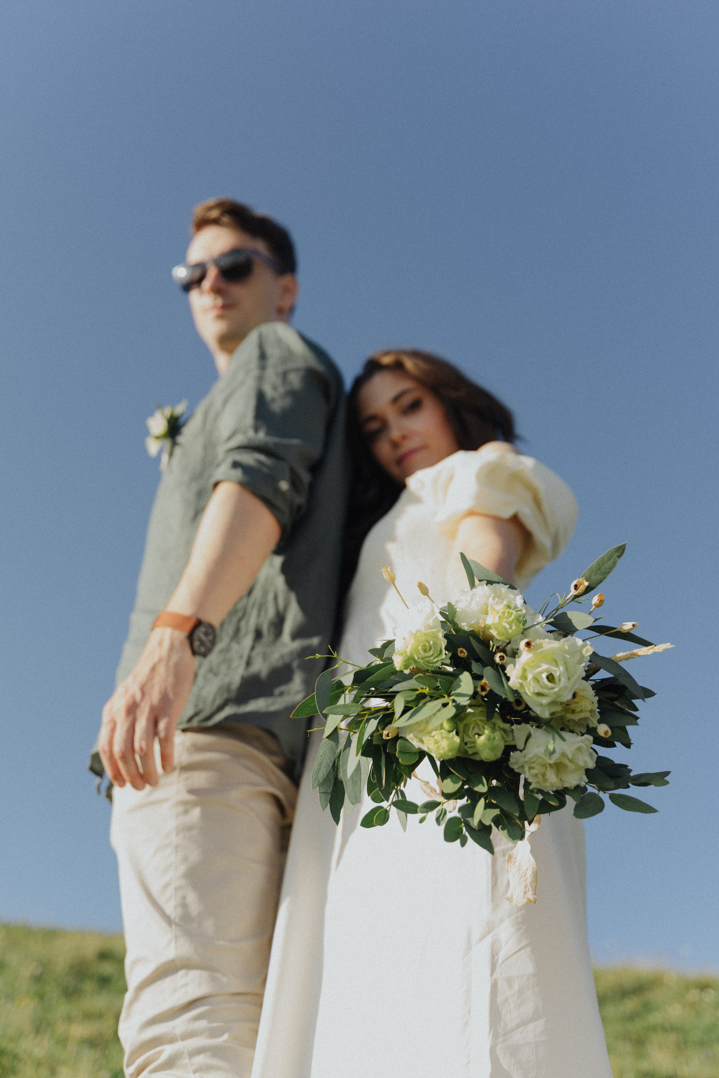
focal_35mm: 40
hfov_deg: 33.4
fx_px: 1198
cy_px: 539
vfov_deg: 48.5
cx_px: 360
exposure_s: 1/500
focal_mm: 40
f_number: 2.8
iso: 50
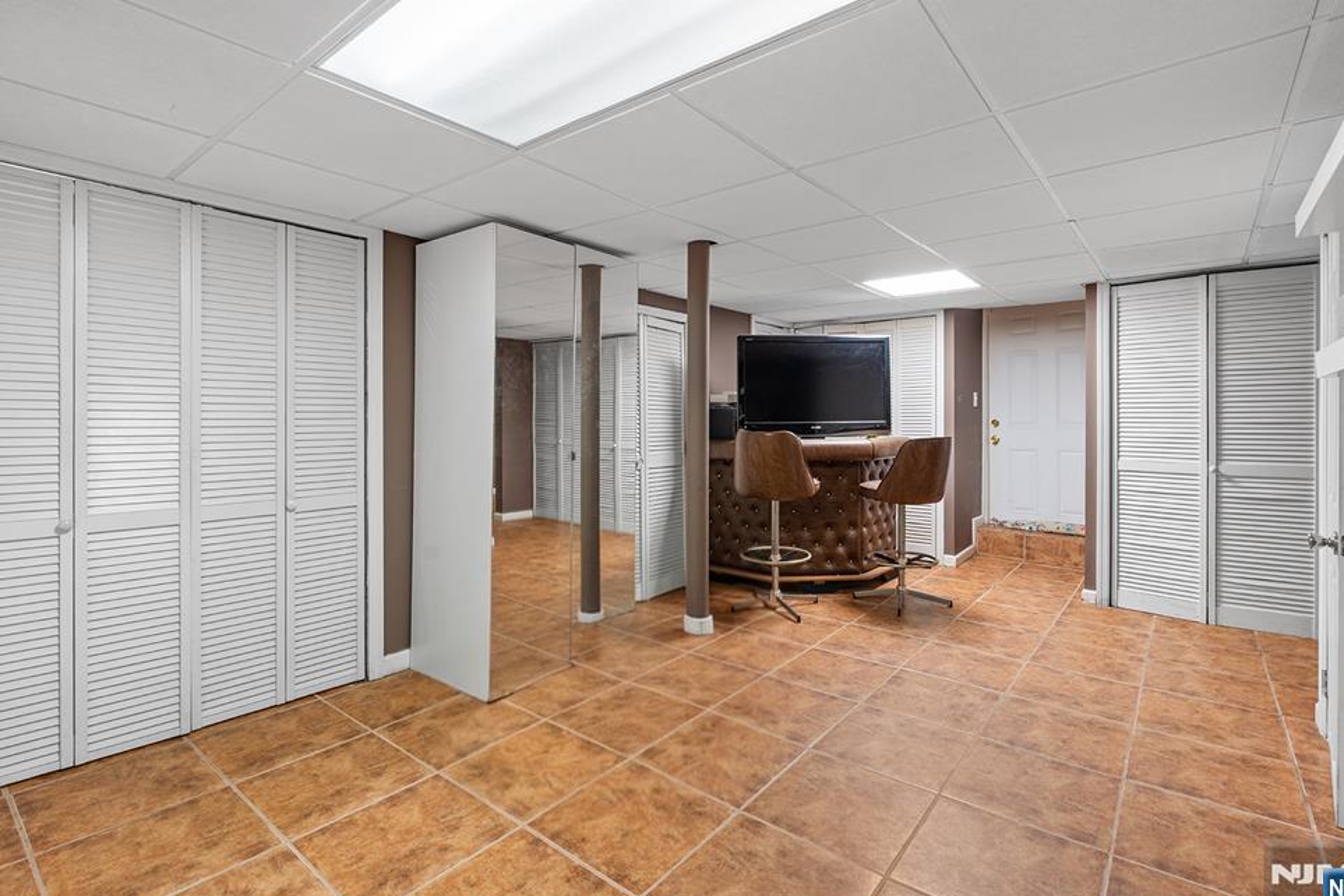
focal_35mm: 17
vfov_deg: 70.4
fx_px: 635
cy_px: 431
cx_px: 692
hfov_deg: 93.3
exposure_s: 1/1.25
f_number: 8
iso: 160
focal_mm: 16
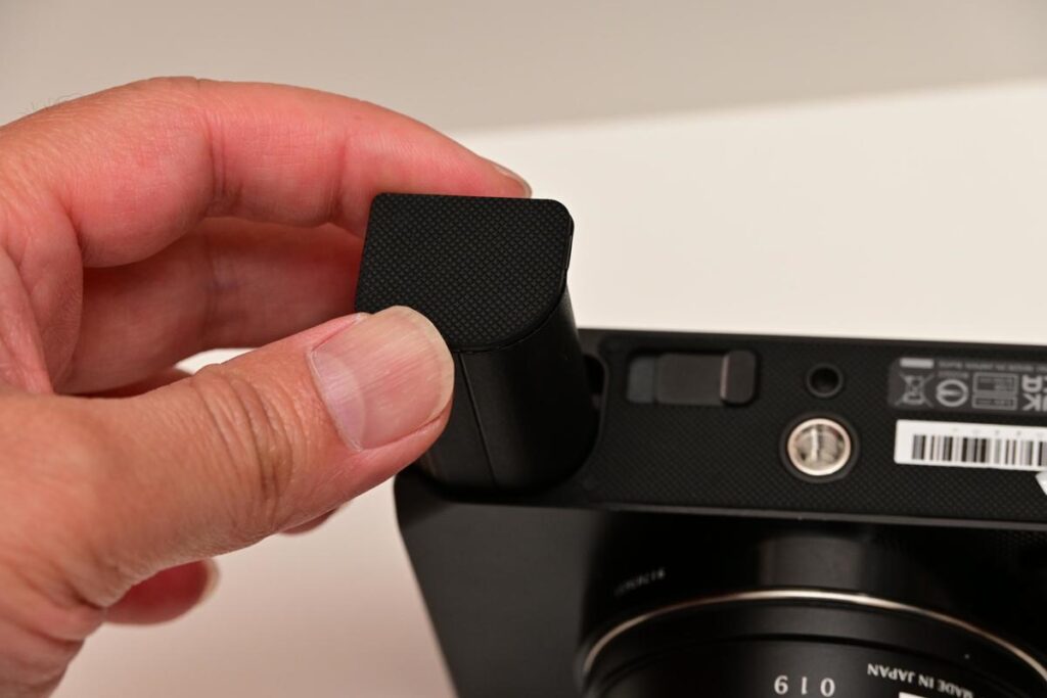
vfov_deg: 12.3
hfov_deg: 18.4
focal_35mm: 111
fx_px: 3228
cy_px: 349
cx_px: 524
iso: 800
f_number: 8
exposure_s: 1/60
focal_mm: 74
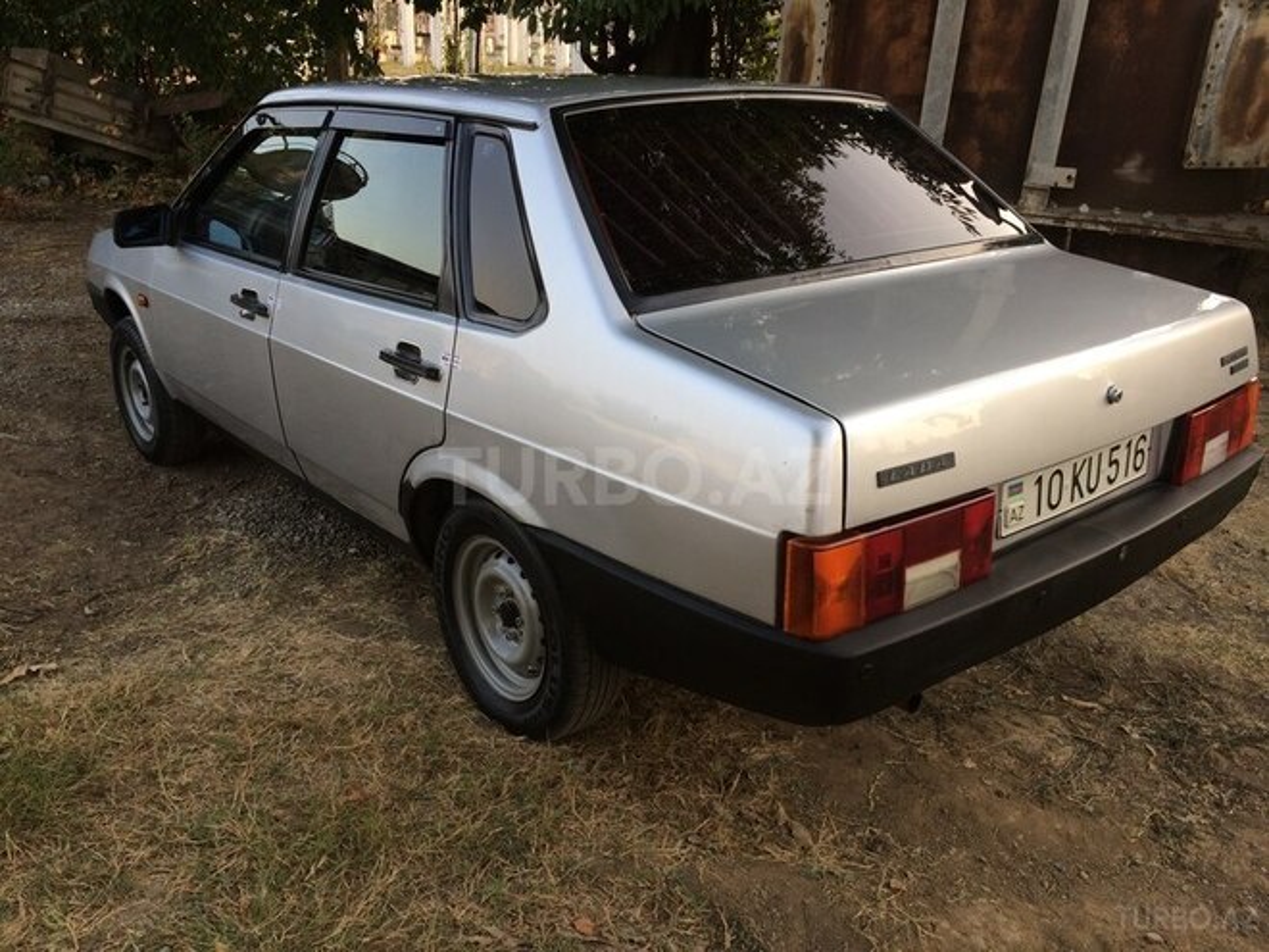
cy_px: 476
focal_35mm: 29
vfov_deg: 48.2
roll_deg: -4.9
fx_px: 1063
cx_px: 634
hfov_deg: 61.7
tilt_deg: -20.2
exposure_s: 1/163
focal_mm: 4.15
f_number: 2.2
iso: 32
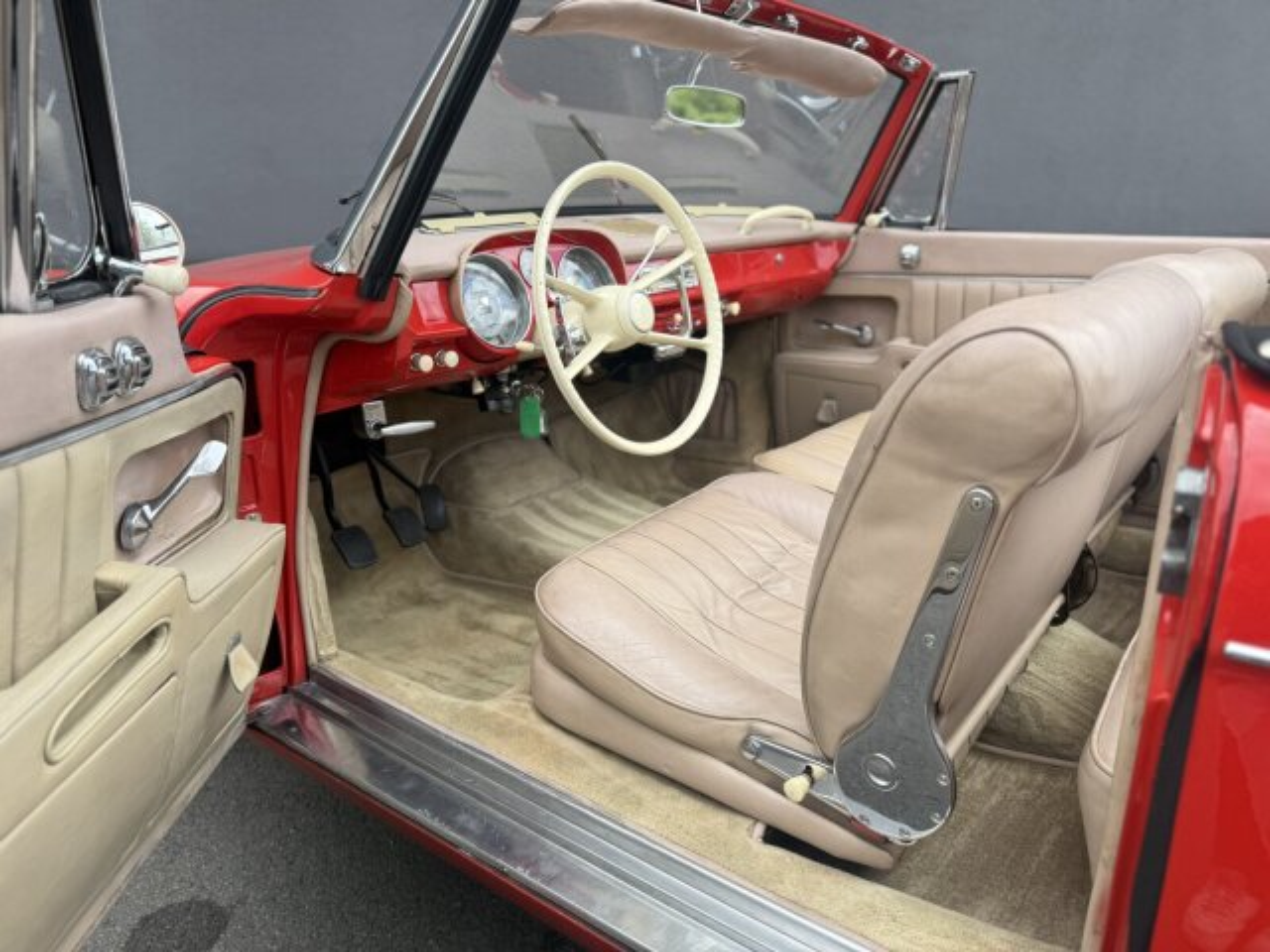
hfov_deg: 71.6
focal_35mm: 24
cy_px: 476
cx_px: 635
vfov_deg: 56.8
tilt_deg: -14.8
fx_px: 881
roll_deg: +1.0
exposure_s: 1/1060
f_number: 1.78
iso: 80
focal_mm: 6.76
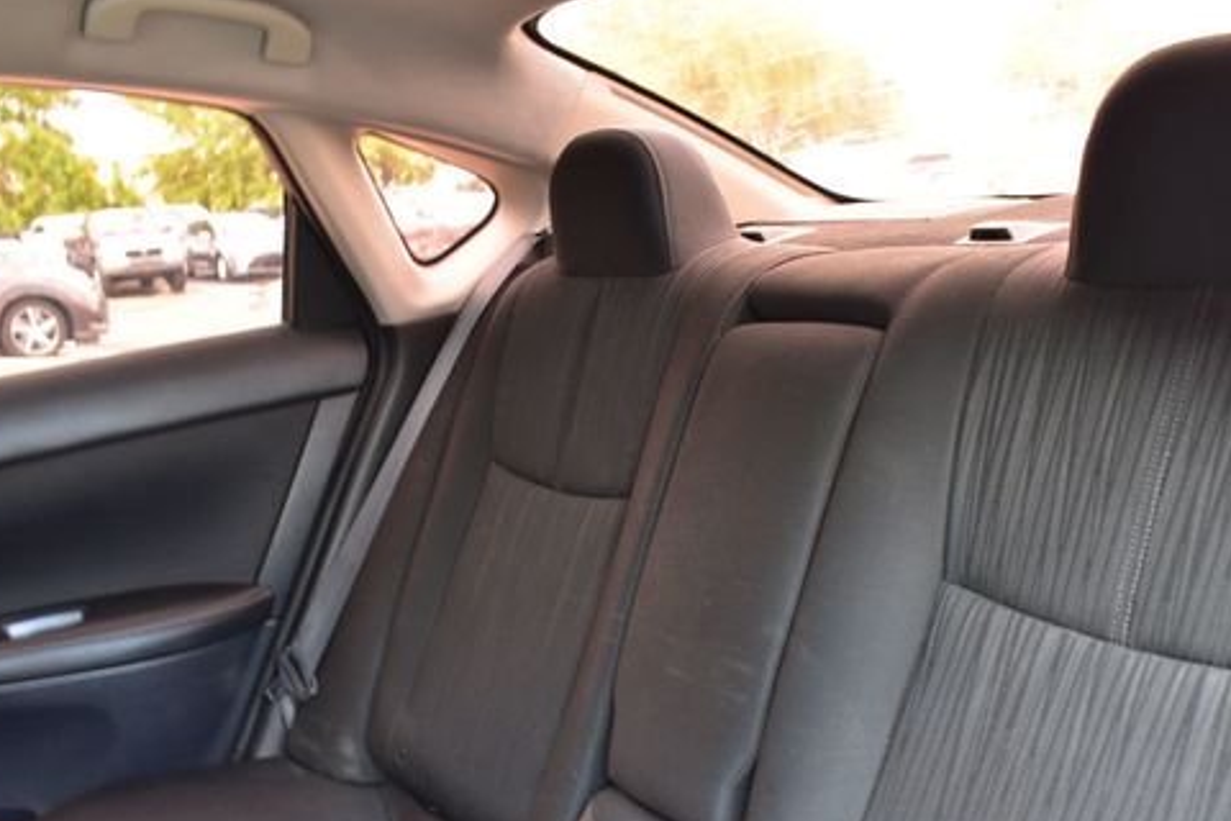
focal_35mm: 36
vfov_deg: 36.6
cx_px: 659
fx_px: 1231
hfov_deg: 53.1
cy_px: 536
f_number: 6.3
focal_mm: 18
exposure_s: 1/15
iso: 560
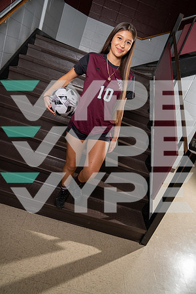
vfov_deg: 73.7
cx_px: 98
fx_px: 196
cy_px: 147
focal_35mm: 24
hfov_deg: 53.1
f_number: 7.1
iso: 400
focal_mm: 24
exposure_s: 1/250
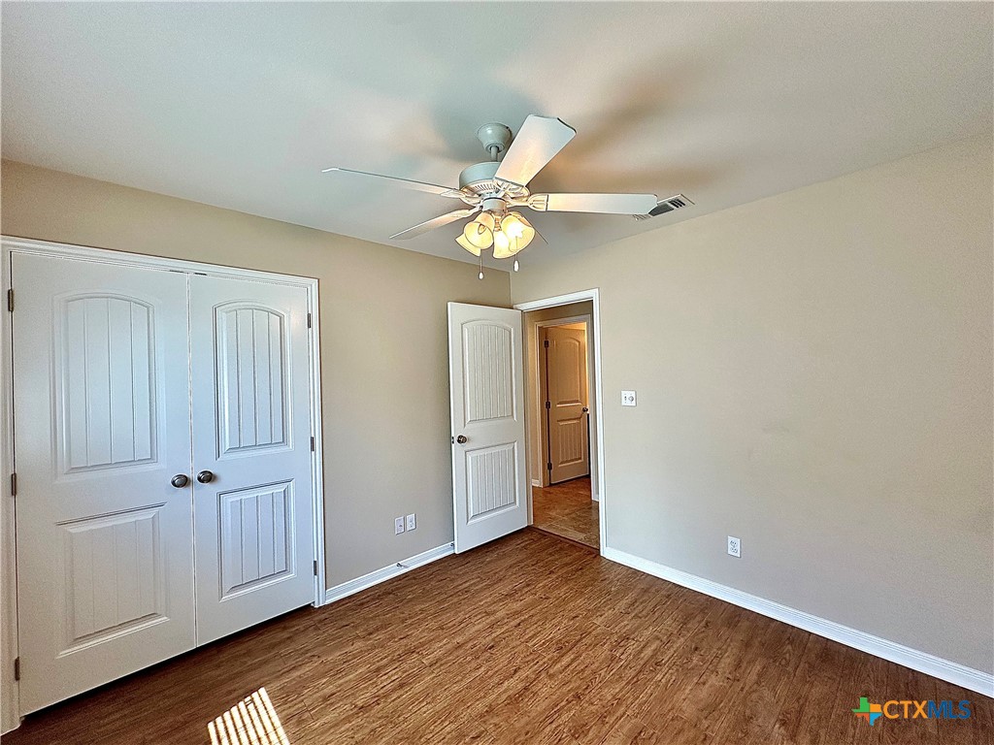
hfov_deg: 102.1
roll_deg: +1.1
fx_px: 402
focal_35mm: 14
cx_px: 497
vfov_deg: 85.7
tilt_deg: +0.4
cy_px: 372
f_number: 2.2
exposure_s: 1/120
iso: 125
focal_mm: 2.22
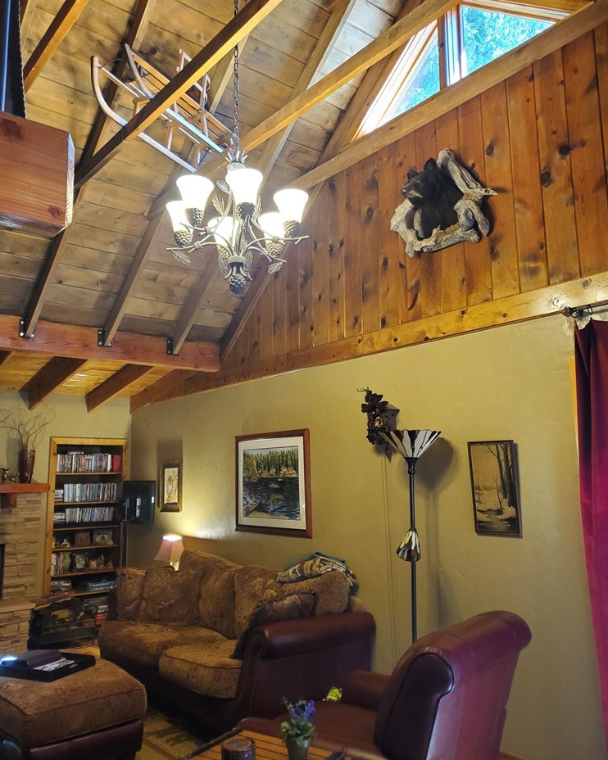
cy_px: 369
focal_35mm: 28
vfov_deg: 62.2
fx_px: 630
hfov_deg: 51.5
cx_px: 297
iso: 200
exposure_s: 1/40
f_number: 1.5
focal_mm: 4.3
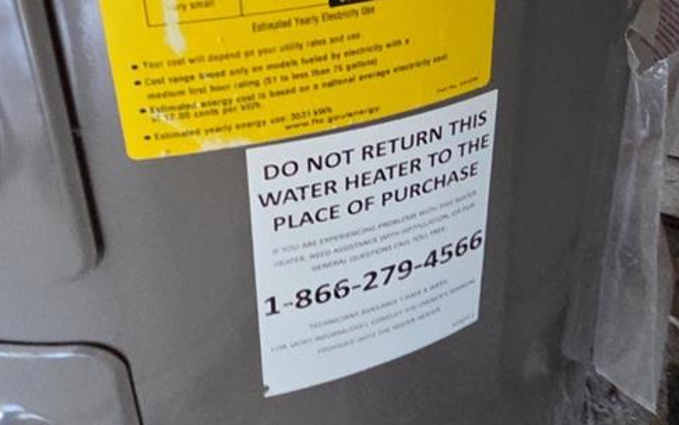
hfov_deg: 56.5
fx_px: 629
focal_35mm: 34
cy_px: -34
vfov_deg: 33.0
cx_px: 384
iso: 1250
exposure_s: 1/40
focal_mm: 2.2
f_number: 2.2
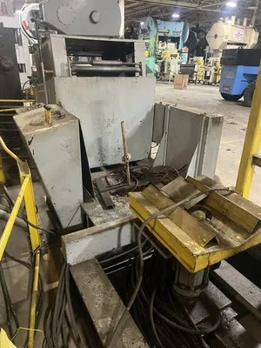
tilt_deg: -22.9
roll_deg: -0.9
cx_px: 130
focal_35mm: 26
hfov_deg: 53.1
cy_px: 174
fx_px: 261
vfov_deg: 67.3
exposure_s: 1/40
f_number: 1.5
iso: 500
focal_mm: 5.7
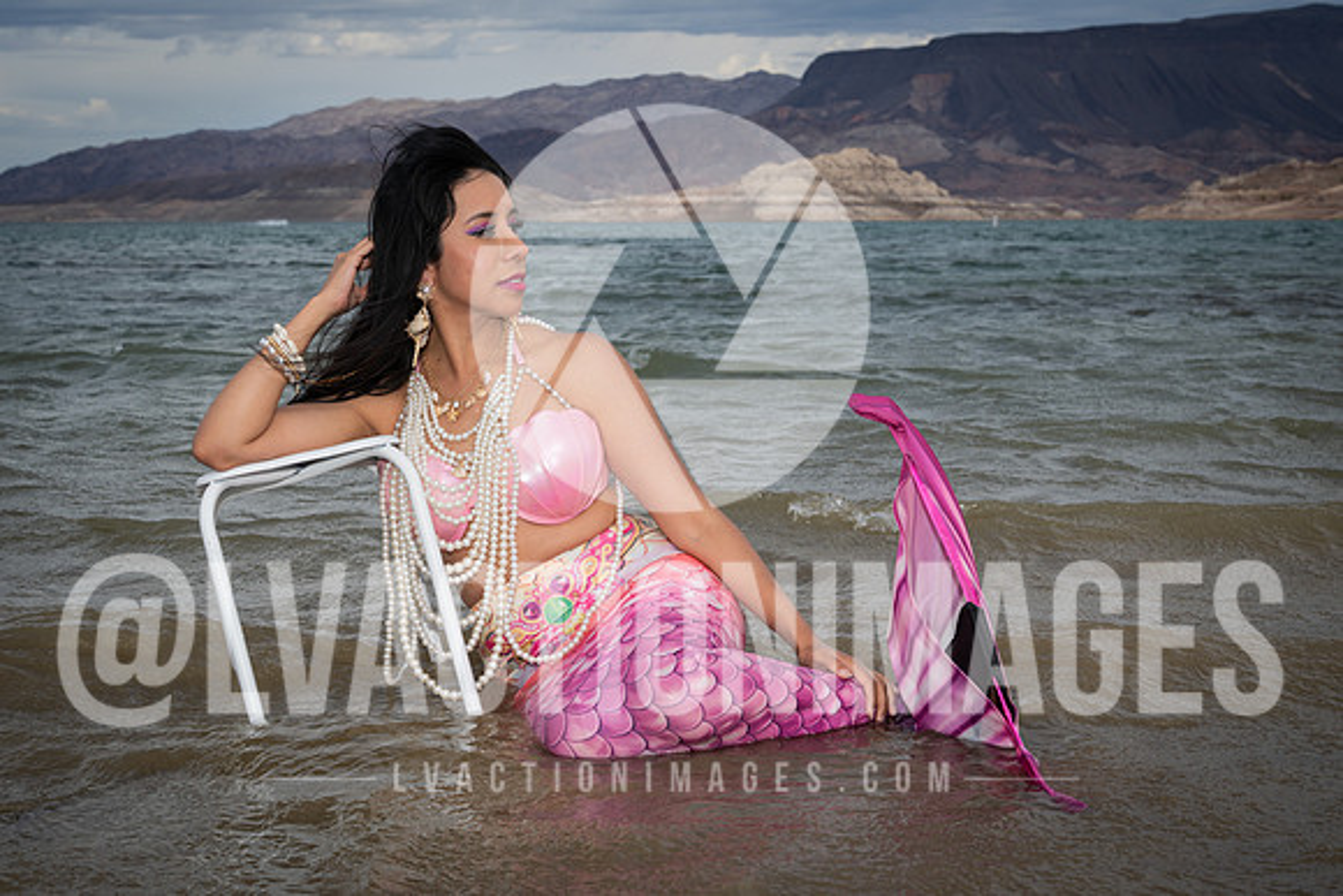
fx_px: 2253
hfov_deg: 33.2
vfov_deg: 22.5
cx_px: 670
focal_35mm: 60
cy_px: 448
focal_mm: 57
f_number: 10
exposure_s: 1/250
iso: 64
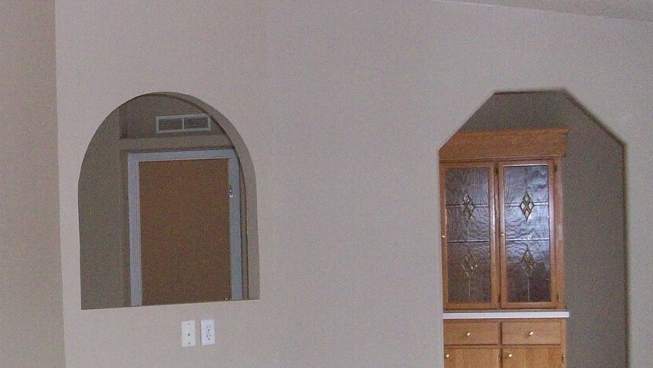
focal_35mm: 71
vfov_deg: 17.0
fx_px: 1230
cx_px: 196
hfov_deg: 29.4
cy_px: 240
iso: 200
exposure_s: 1/60
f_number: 2.8
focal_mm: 5.7
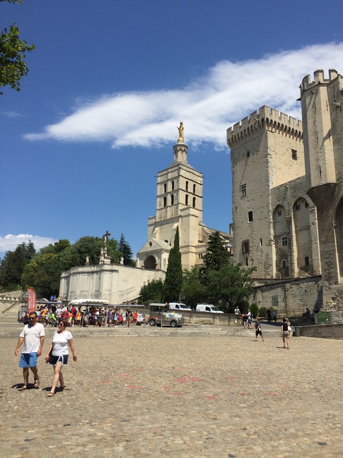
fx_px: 383
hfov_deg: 48.2
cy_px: 229
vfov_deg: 61.7
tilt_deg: +16.5
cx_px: 172
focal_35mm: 29
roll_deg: -2.9
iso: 32
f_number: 2.2
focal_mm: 4.15
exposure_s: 1/3300
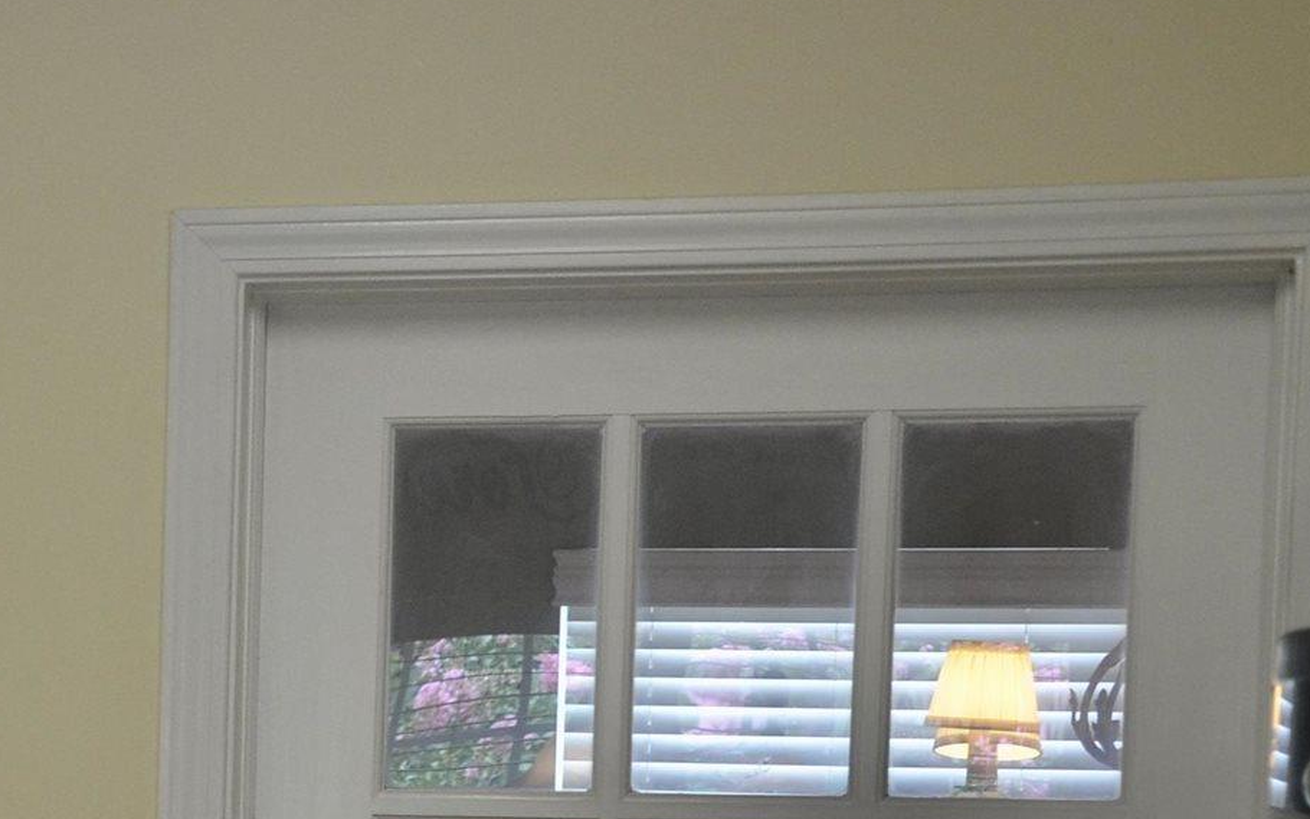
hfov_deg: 14.6
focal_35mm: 129
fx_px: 4596
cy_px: 913
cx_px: -891
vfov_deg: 10.1
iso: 400
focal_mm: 25
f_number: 4.5
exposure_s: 1/80
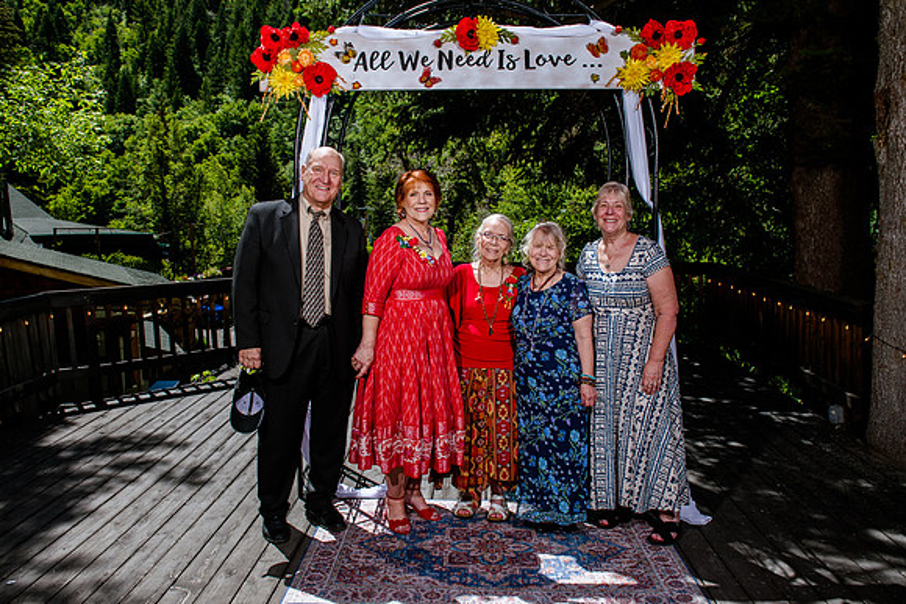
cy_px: 301
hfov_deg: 66.4
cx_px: 432
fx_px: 692
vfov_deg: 47.2
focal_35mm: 28
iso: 160
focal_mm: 24
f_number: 8
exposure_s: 1/400
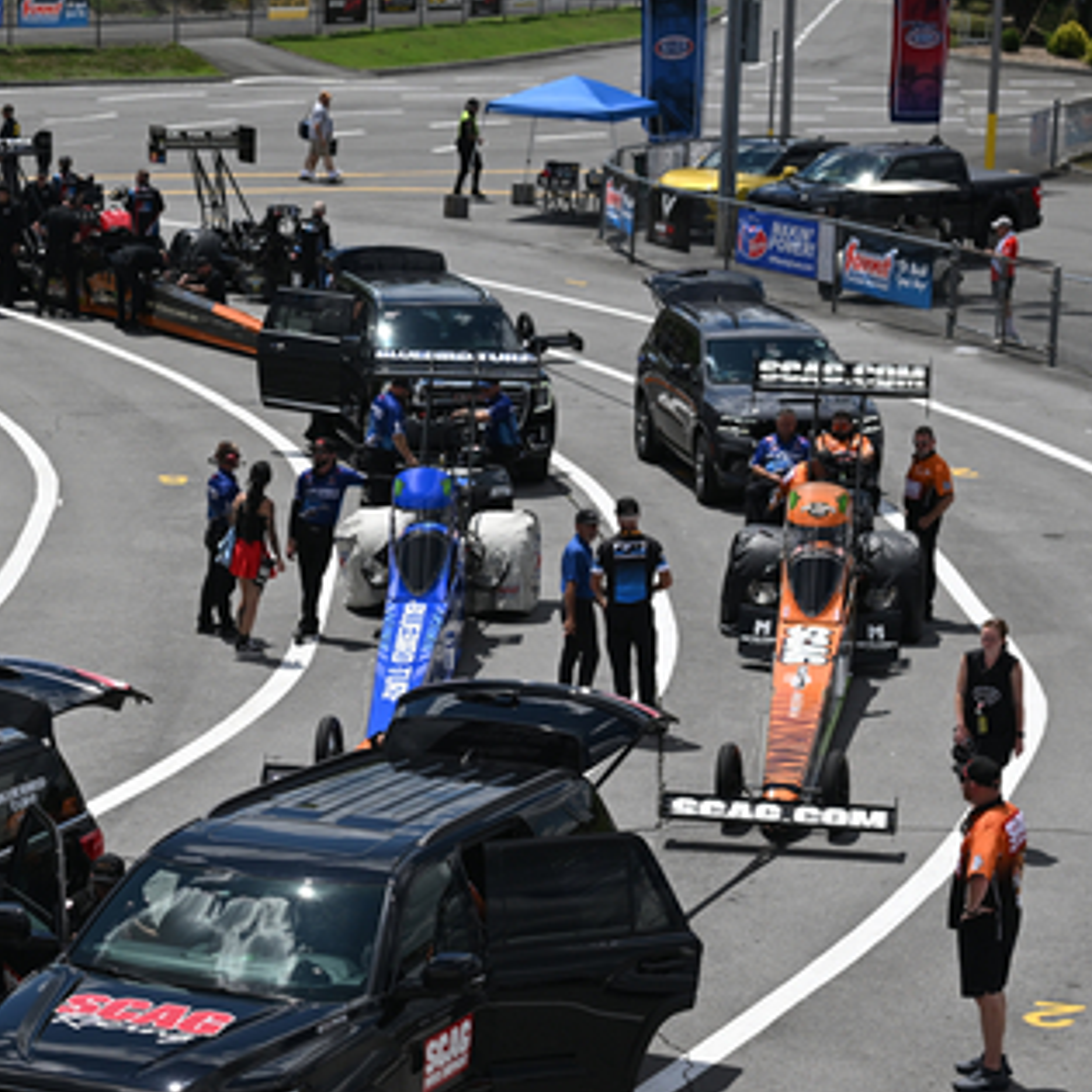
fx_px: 3890
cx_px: 109
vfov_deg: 16.0
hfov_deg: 15.8
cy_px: 631
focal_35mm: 109
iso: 200
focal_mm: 52
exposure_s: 1/1600
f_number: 6.3
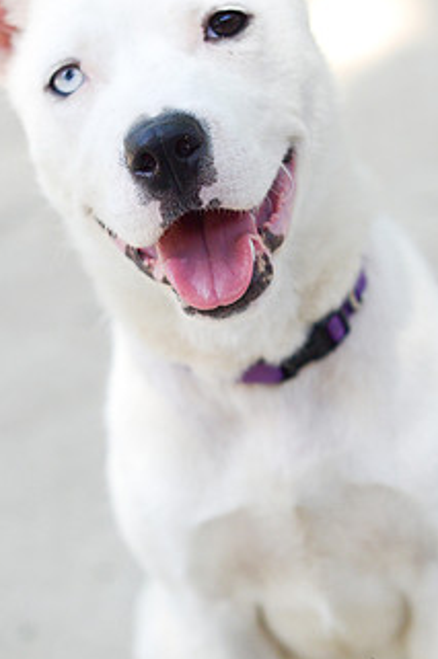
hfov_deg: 13.0
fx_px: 1922
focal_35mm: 105
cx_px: 175
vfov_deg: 19.5
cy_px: 341
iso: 800
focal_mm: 50
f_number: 3.2
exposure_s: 1/4000
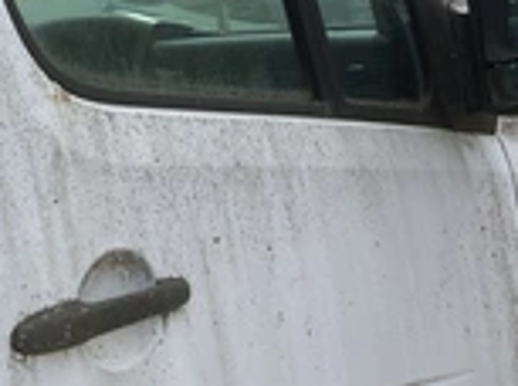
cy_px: -98
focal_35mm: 76
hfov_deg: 25.4
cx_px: 129
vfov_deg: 18.2
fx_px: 1135
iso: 25
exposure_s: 1/1848
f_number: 1.8
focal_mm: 3
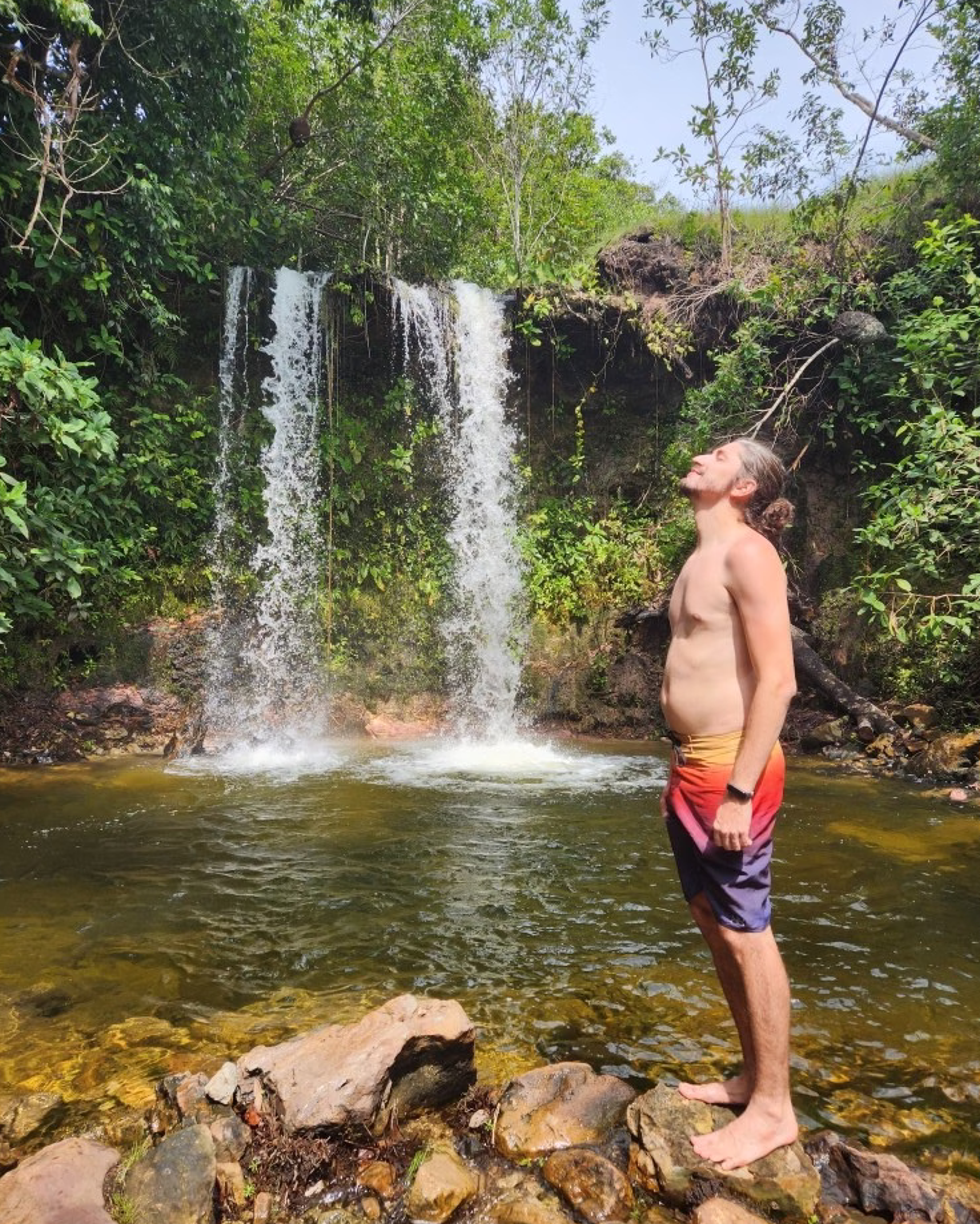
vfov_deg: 68.0
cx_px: 489
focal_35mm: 25
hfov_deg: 56.8
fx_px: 906
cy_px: 656
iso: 20
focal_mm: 5.4
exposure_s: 1/734
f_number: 1.8
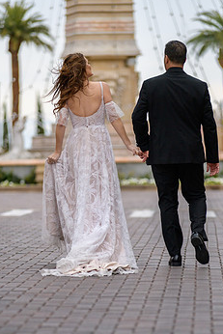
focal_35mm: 221
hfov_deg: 6.2
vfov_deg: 9.3
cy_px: 211
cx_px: 117
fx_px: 2051
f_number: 2.8
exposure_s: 1/3200
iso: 250
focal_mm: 170
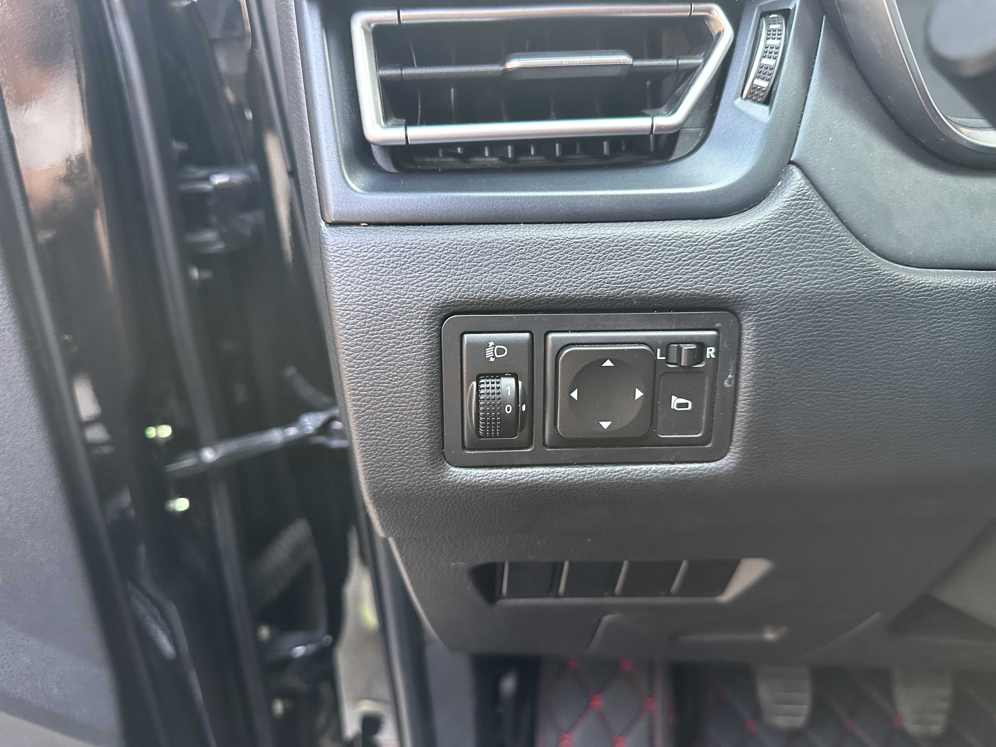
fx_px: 691
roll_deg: +2.2
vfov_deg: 56.8
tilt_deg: -27.8
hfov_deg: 71.6
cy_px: 374
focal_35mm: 24
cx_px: 498
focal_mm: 6.86
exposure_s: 1/60
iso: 500
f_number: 1.78
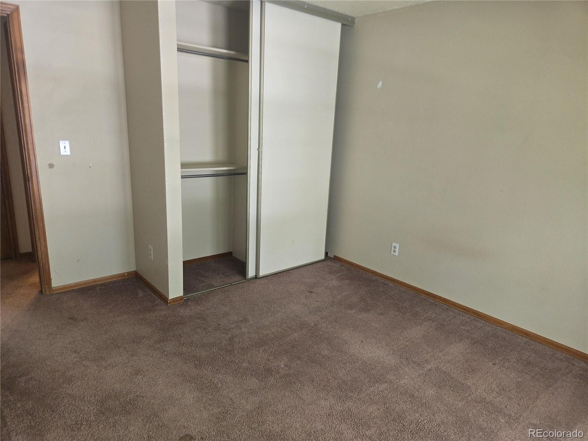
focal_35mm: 23
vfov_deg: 58.9
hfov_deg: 73.9
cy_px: 220
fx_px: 391
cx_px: 294
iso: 100
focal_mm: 5.4
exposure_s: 1/24
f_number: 1.8
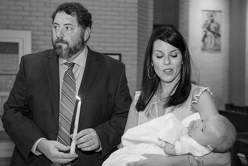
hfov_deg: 35.1
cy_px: 86
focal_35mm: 57
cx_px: 125
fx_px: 393
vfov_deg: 23.8
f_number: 4
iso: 1000
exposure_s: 1/100
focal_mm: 50
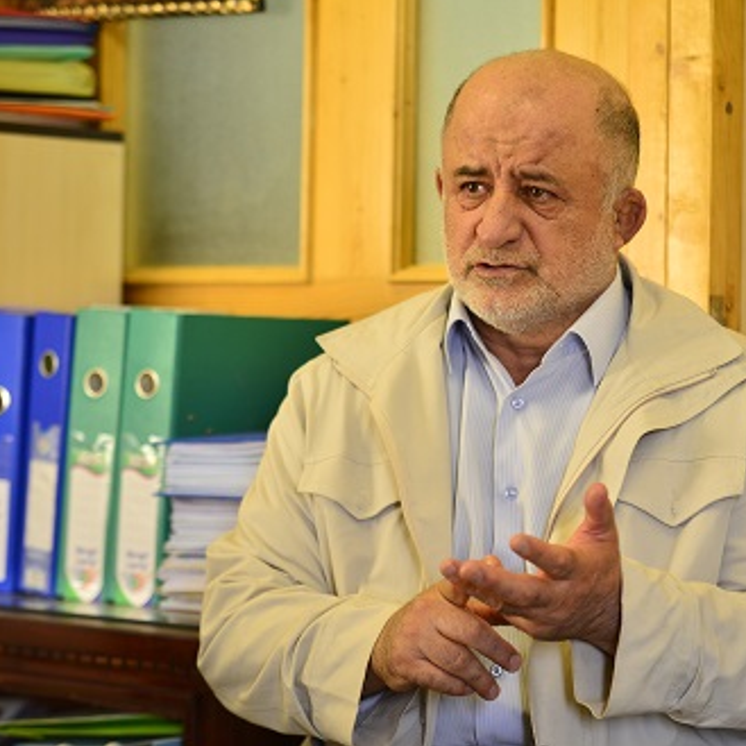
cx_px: 524
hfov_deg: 16.4
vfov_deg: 16.4
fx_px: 2584
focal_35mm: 106
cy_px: 371
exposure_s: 1/200
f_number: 2.8
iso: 640
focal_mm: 82
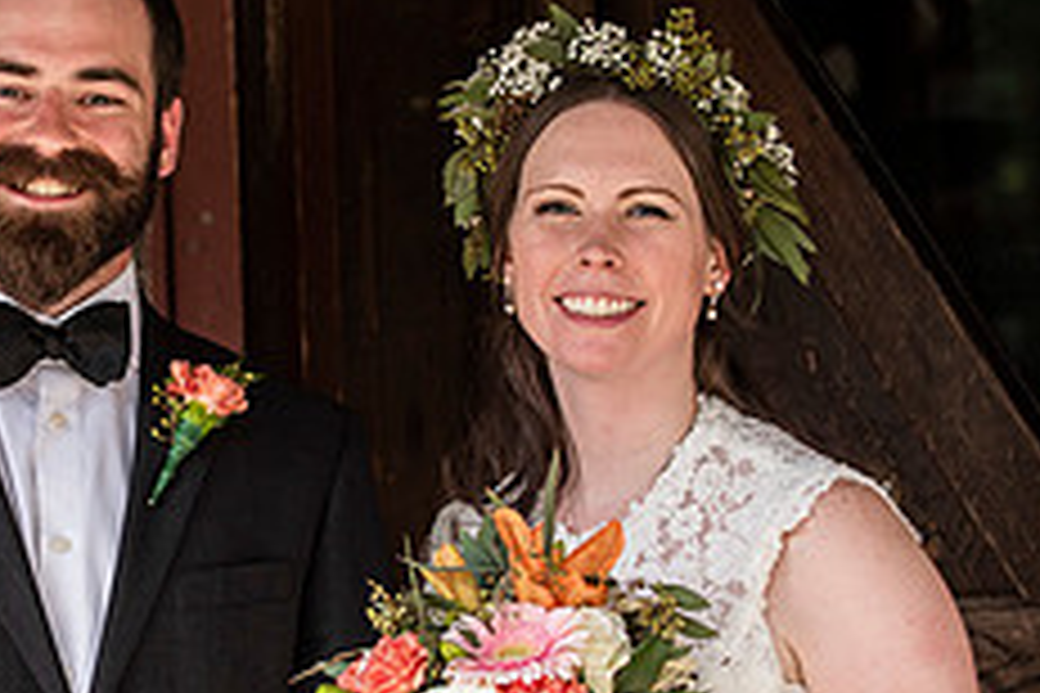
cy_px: 396
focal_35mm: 215
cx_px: 208
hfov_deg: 9.5
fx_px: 6211
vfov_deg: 6.4
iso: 400
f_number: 3.5
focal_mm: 80
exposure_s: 1/400
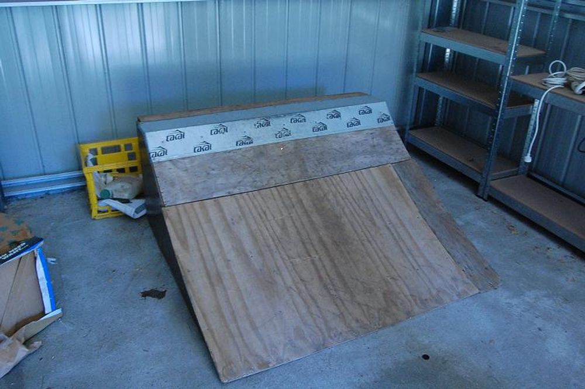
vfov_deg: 43.5
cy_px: 194
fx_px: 487
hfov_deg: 62.0
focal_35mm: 30
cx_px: 292
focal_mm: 20
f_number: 11
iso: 1600
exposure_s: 1/40
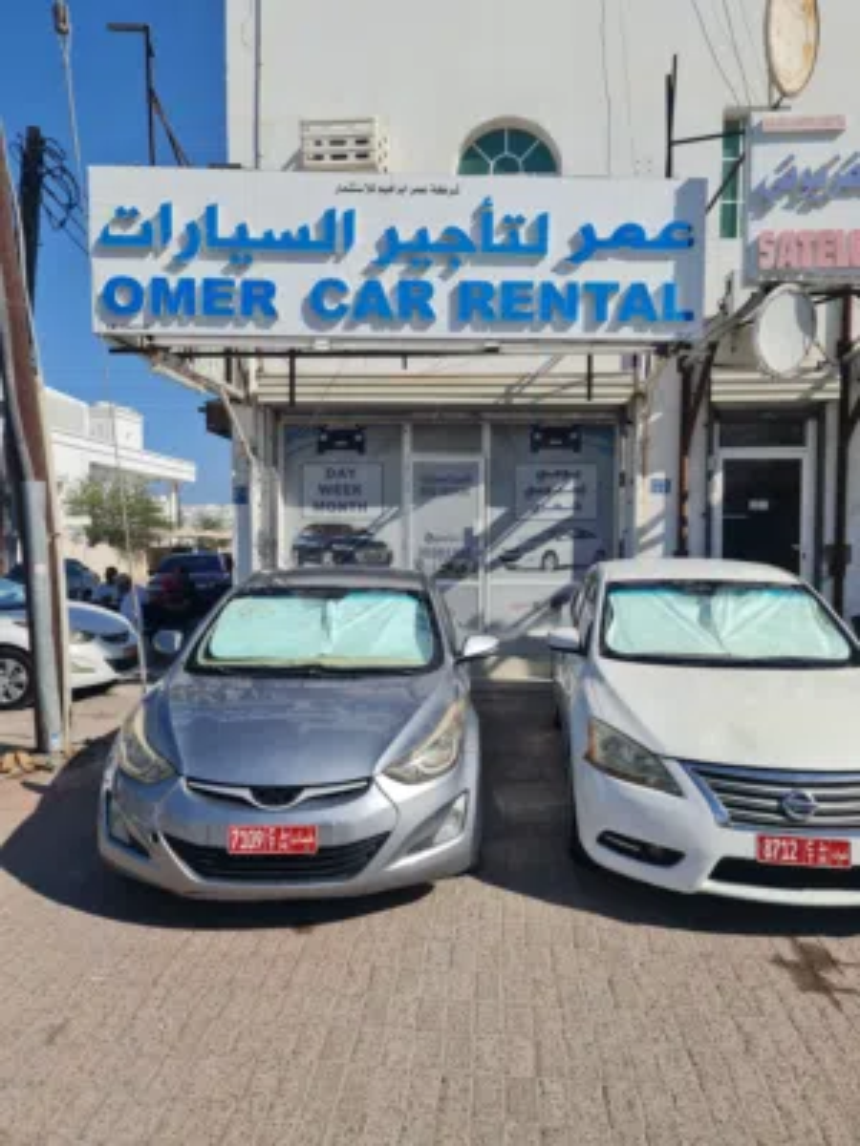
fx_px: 828
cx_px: 430
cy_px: 573
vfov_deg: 69.4
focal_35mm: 25
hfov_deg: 54.9
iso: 50
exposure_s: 1/1616
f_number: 1.8
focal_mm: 7
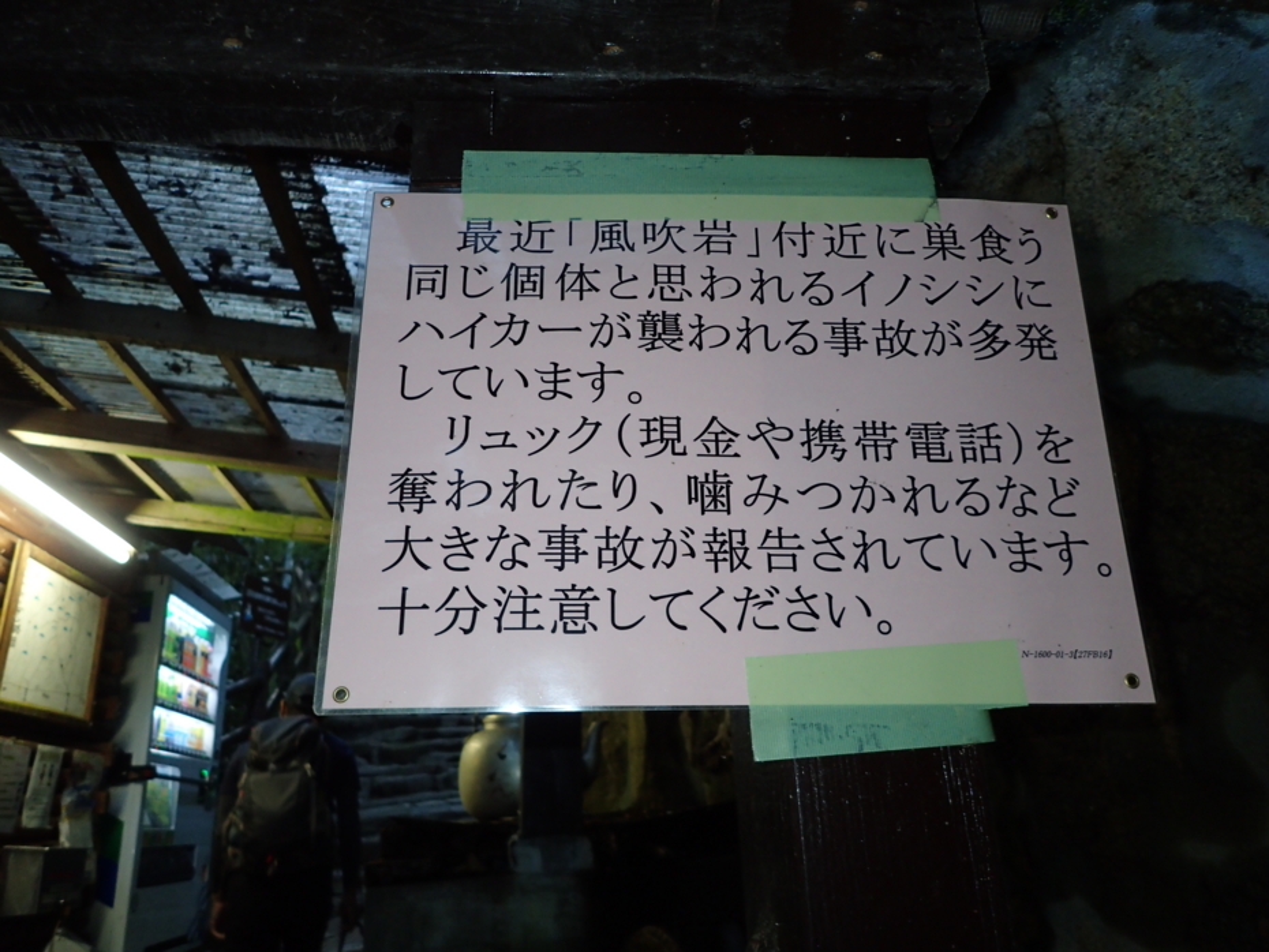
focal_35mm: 25
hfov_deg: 69.4
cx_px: 634
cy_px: 476
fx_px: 917
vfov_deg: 54.9
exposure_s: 1/30
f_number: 2
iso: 200
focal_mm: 4.5
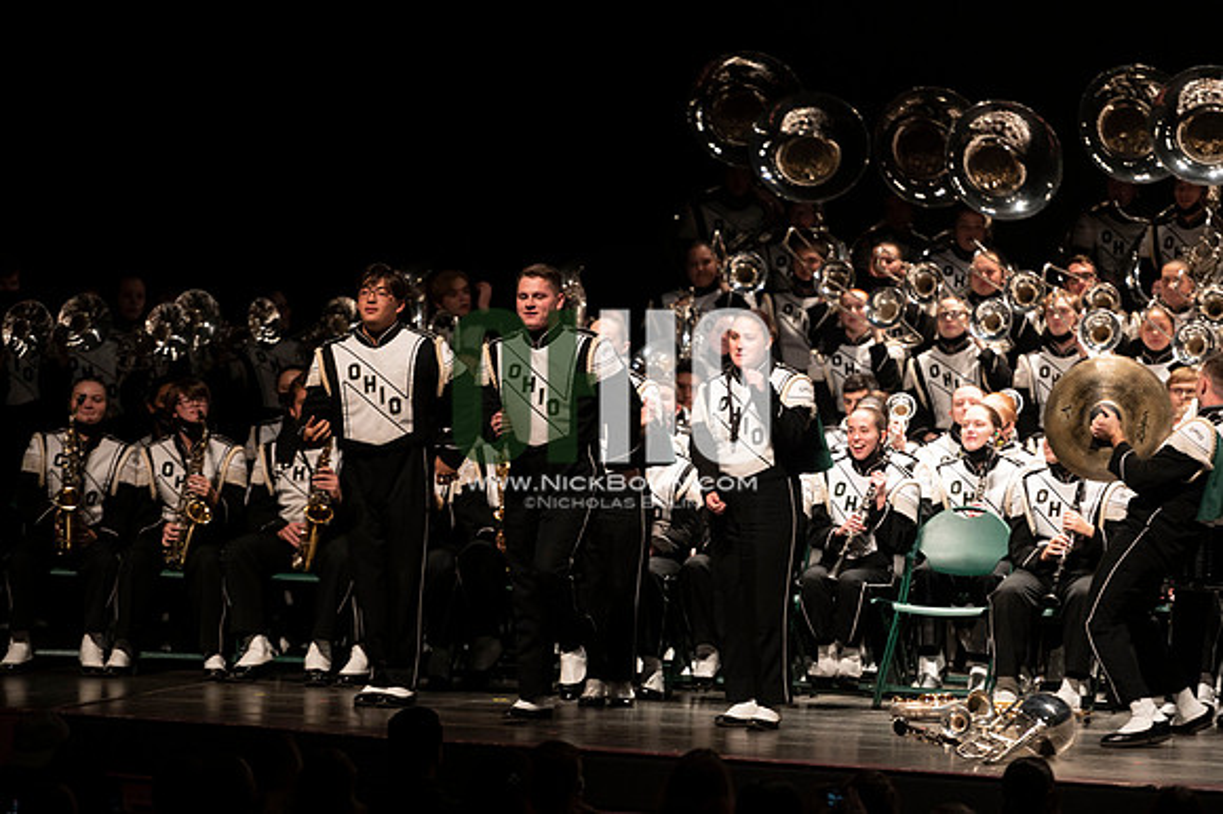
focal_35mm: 200
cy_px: 407
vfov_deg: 6.9
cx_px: 612
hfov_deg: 10.3
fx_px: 6790
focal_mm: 200
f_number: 2.8
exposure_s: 1/500
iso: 2500
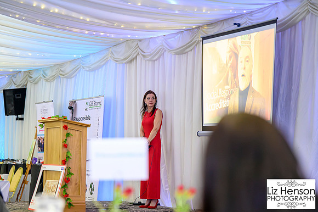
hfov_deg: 22.6
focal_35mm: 90
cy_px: 106
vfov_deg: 15.2
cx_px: 159
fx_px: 795
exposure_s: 1/200
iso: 12800
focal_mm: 90
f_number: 2.8
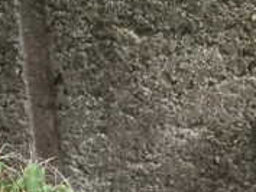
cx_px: 82
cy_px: 383
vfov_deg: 8.4
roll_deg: +5.5
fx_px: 1243
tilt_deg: -43.8
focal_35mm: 168
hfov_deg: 11.7
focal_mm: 4.15
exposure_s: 1/60
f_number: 2.2
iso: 40
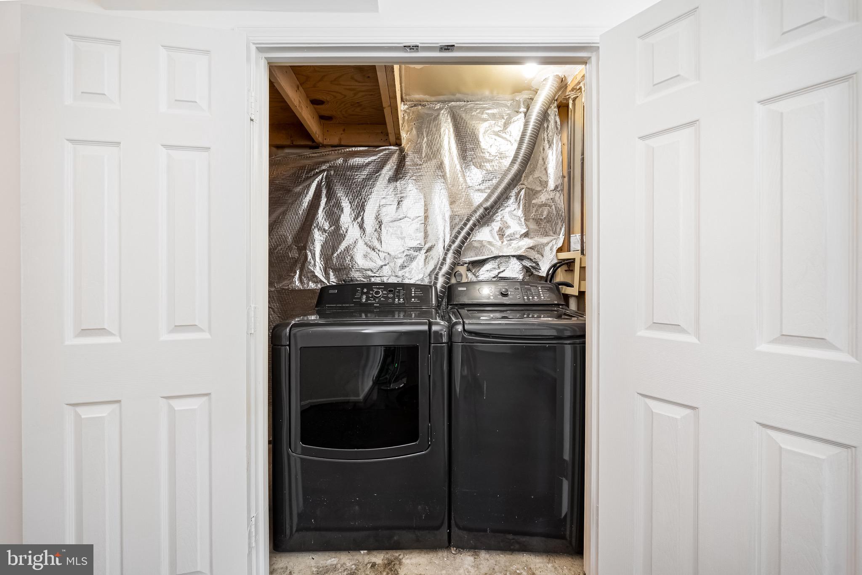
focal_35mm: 12
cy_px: 288
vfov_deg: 90.0
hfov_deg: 112.6
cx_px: 431
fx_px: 287
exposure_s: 1/10
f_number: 8
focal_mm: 12
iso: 400
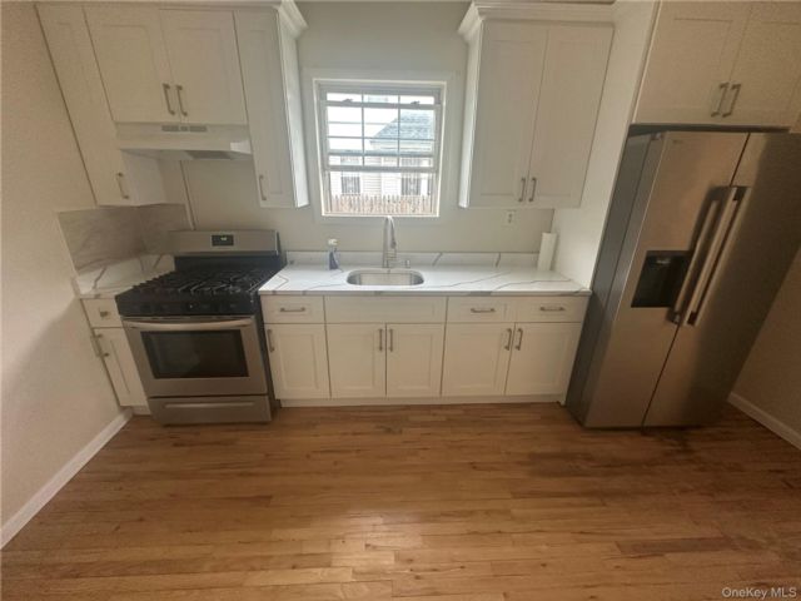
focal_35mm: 14
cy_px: 300
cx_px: 400
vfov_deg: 85.7
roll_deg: +0.0
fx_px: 324
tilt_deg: -20.9
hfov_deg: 102.1
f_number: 2.2
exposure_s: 1/99
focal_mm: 2.22
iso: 200
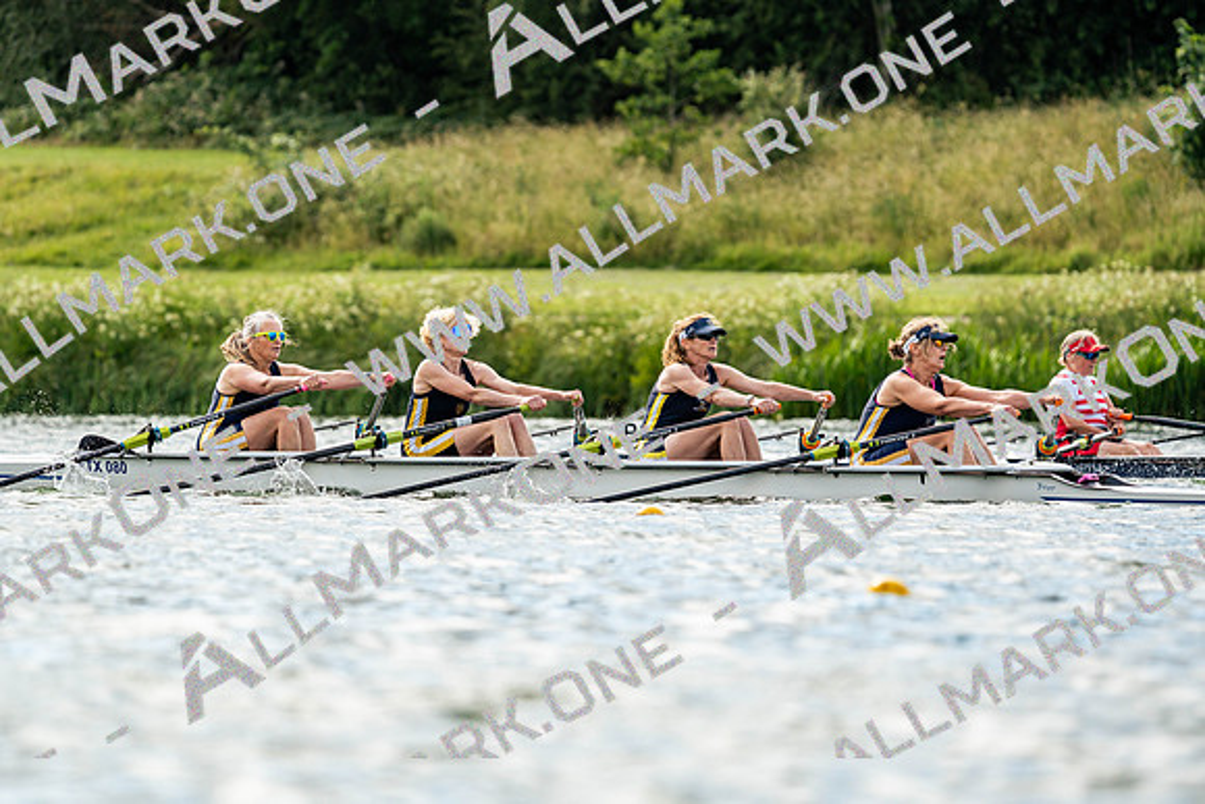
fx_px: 12220
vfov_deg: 3.8
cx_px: 602
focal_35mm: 365
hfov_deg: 5.6
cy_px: 402
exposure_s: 1/2000
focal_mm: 365
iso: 500
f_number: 6.3
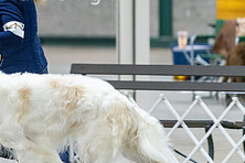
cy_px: 28
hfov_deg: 3.9
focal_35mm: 522
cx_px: -17
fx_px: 3552
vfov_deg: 2.6
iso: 5000
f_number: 2.8
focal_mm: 200
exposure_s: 1/250
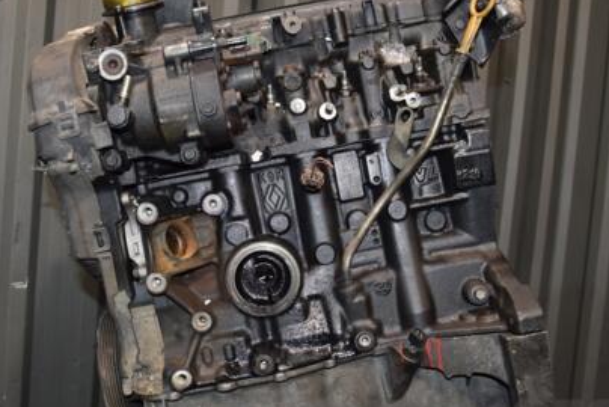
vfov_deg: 28.8
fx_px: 791
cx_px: 279
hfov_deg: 42.1
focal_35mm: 47
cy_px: 222
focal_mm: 21
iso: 800
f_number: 5
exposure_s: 1/60
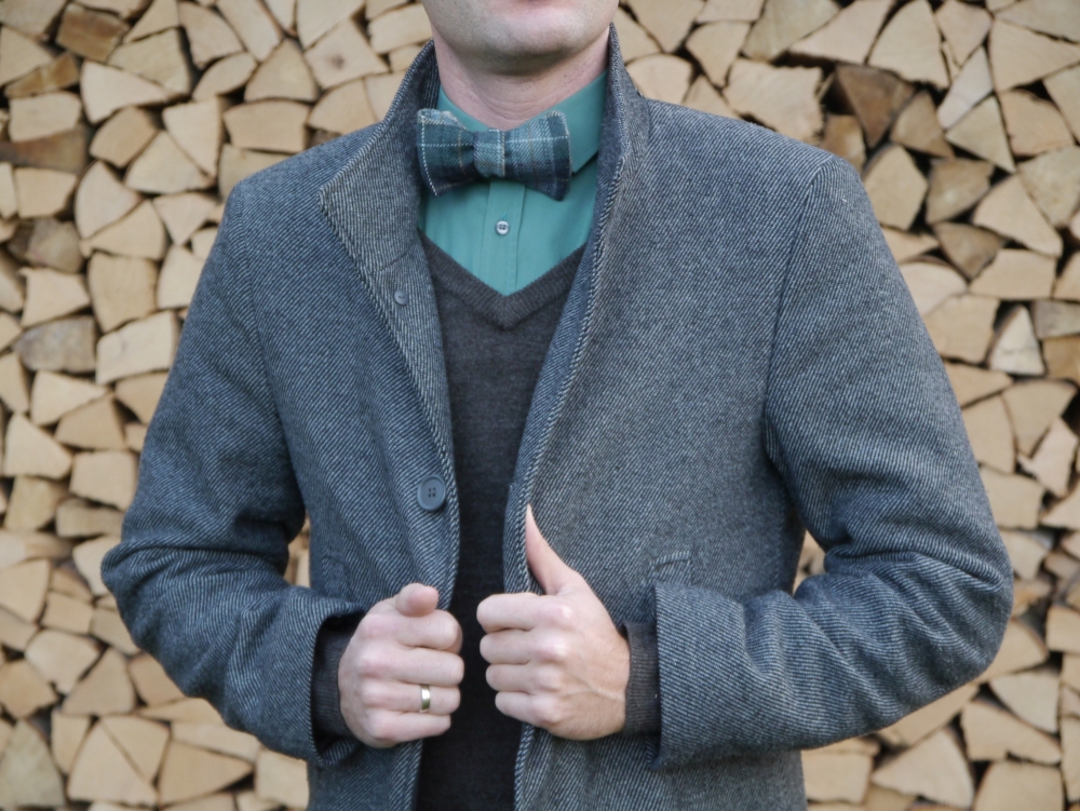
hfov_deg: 23.3
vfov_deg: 17.6
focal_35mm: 84
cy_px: 406
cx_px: 540
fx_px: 2622
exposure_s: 1/80
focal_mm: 42
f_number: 5.6
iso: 500
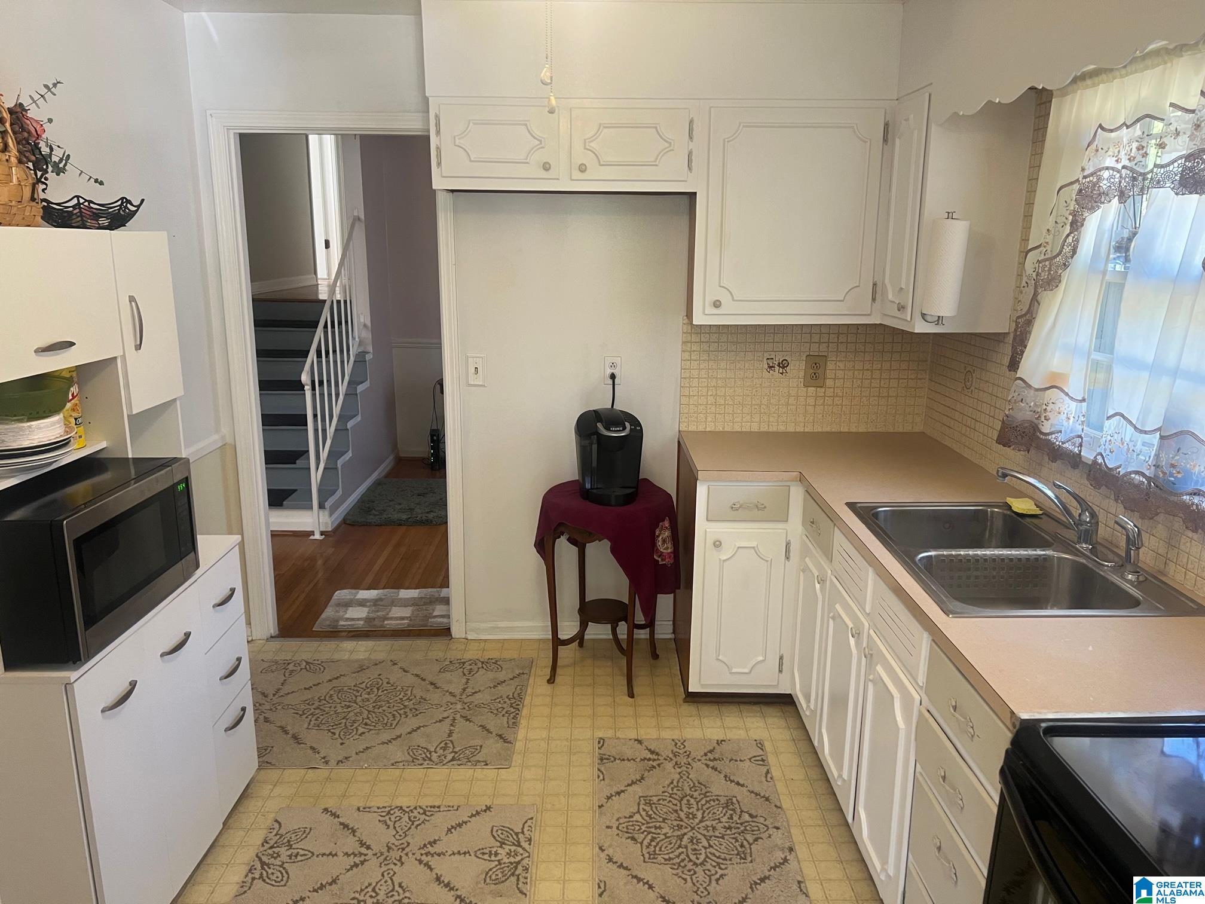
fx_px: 905
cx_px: 602
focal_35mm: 26
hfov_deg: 67.3
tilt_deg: -11.6
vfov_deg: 53.1
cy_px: 452
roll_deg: -1.4
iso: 125
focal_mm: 5.7
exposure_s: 1/60
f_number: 1.5
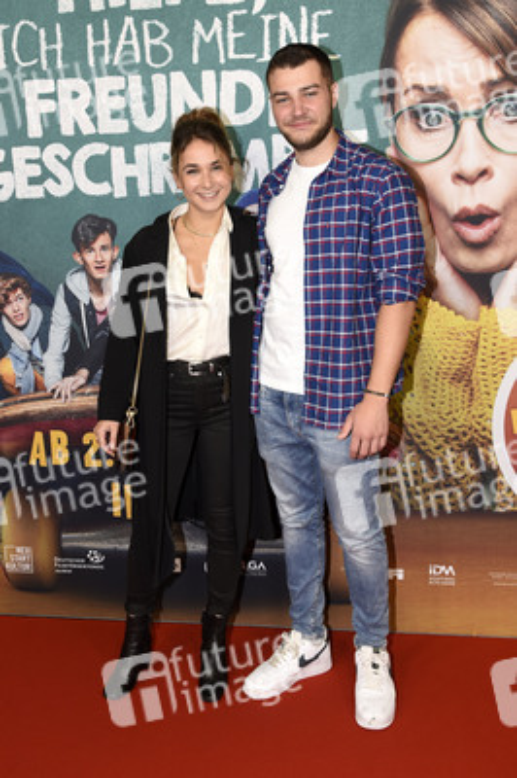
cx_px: 258
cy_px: 389
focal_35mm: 31
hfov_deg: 42.3
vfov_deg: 60.3
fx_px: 669
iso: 800
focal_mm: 31
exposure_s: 1/125
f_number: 6.3
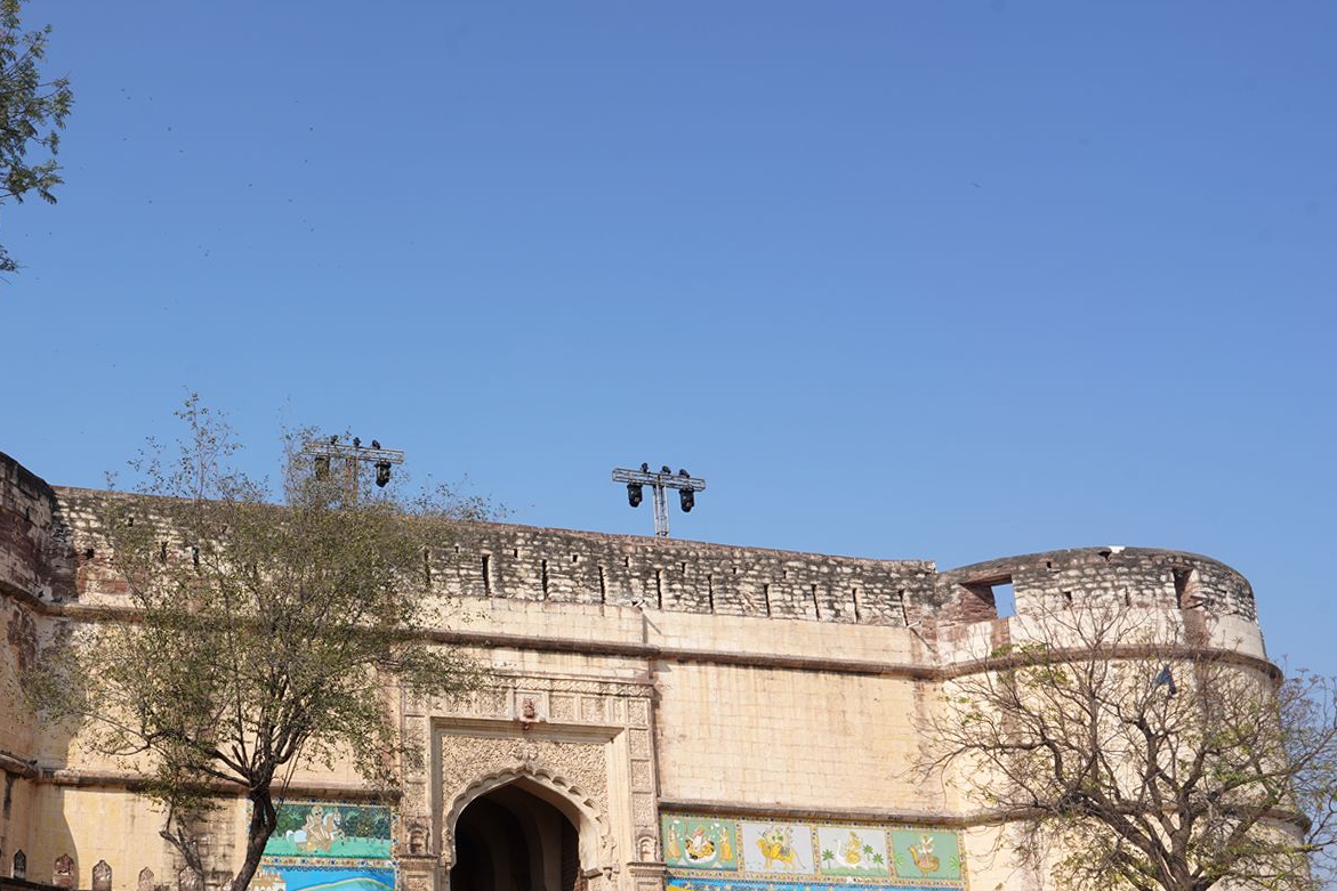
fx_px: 1523
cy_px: 629
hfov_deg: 45.9
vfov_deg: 32.2
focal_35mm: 41
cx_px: 353
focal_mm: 24
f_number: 14
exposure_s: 1/100
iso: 100
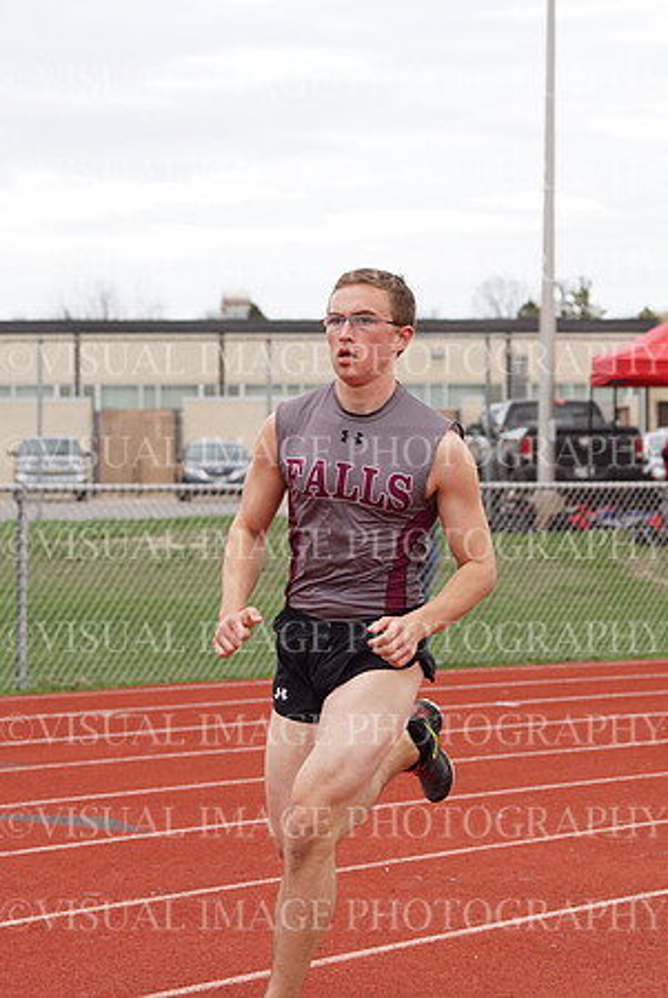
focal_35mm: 105
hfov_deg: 13.1
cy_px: 499
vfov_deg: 19.4
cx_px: 334
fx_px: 2916
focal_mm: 70
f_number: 5
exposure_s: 1/800
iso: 1250
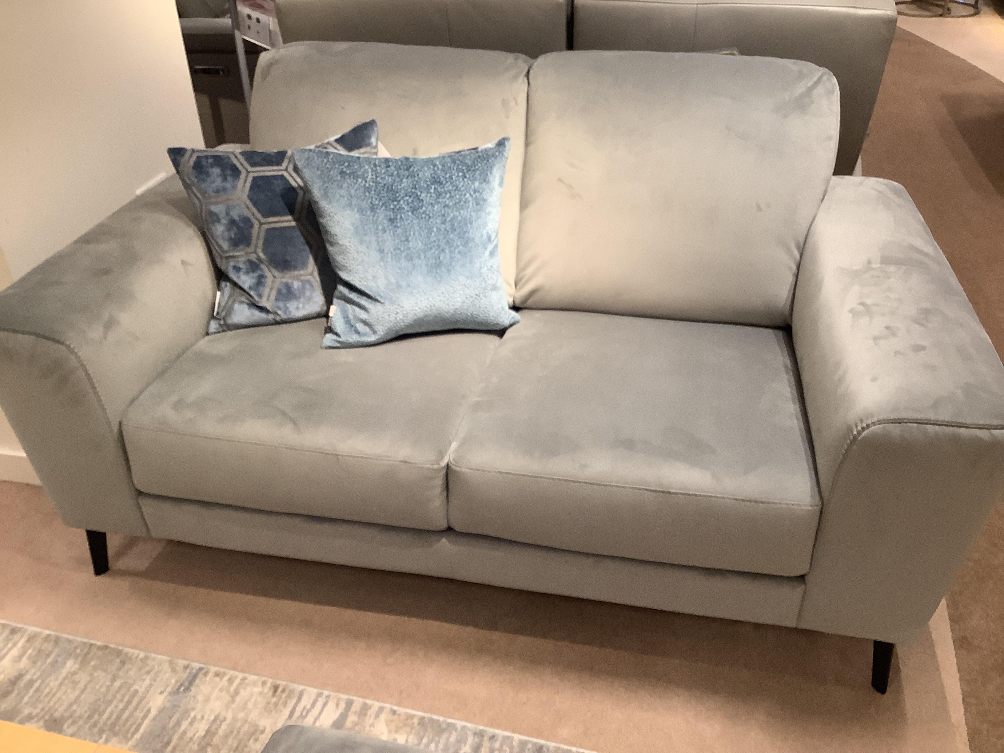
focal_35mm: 31
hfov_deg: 58.4
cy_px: 376
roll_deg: -0.1
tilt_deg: -34.3
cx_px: 502
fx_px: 899
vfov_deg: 45.4
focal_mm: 3.3
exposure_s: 1/50
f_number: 2.4
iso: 125
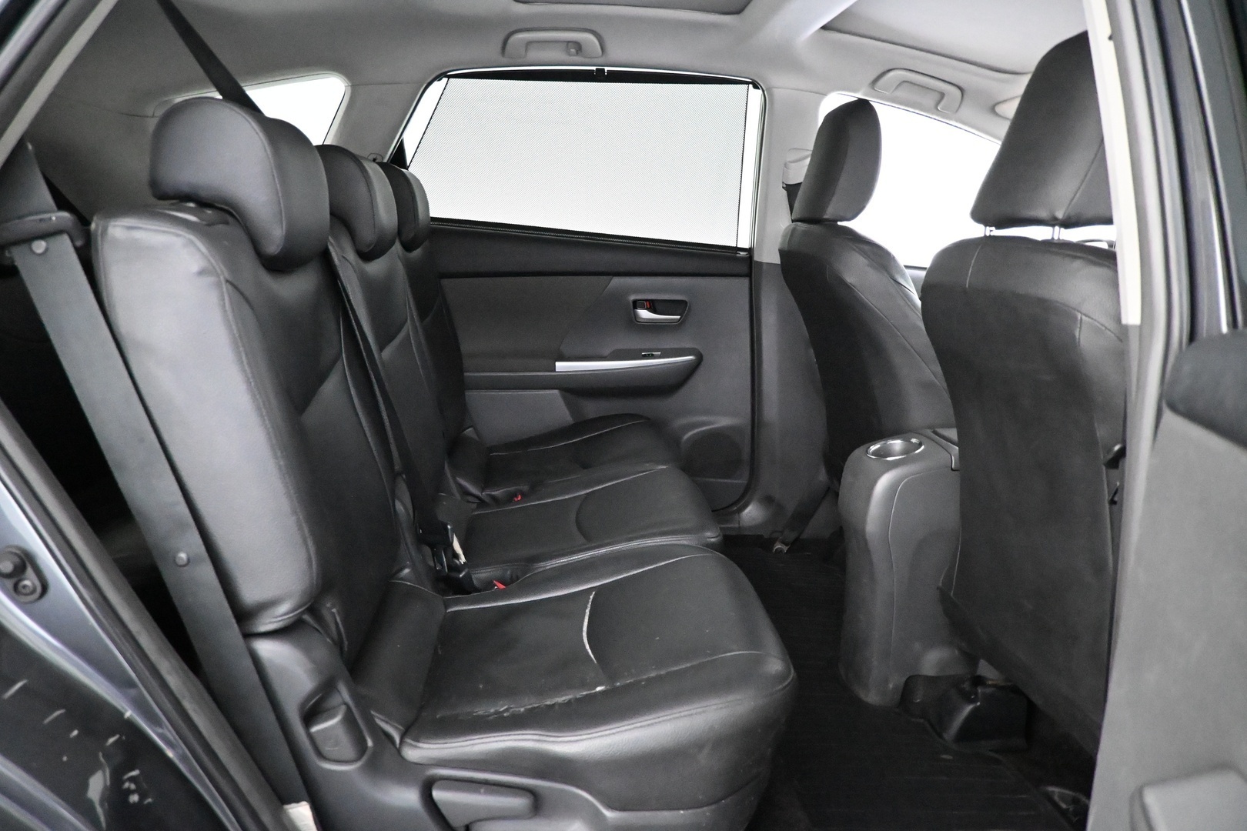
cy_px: 416
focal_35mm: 24
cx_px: 624
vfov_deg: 53.1
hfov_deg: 73.7
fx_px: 831
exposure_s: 1/50
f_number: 3.5
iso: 12800
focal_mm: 16
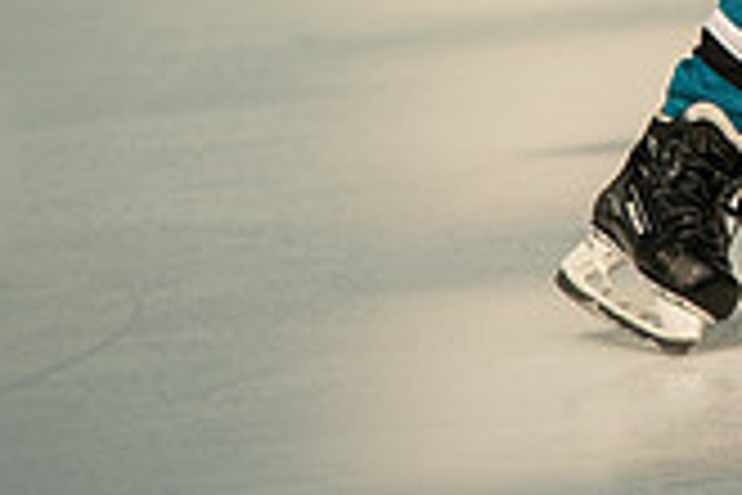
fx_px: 21702
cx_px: 1039
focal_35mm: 1053
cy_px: -290
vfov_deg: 1.3
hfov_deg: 2.0
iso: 1600
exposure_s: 1/6400
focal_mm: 300
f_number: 3.2
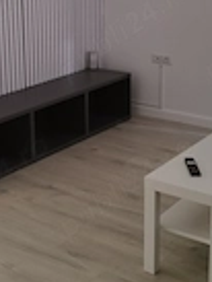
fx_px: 571
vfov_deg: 27.3
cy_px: 64
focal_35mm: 70
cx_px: 54
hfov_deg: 20.9
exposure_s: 1/50
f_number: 1.89
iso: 60
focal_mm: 5.89
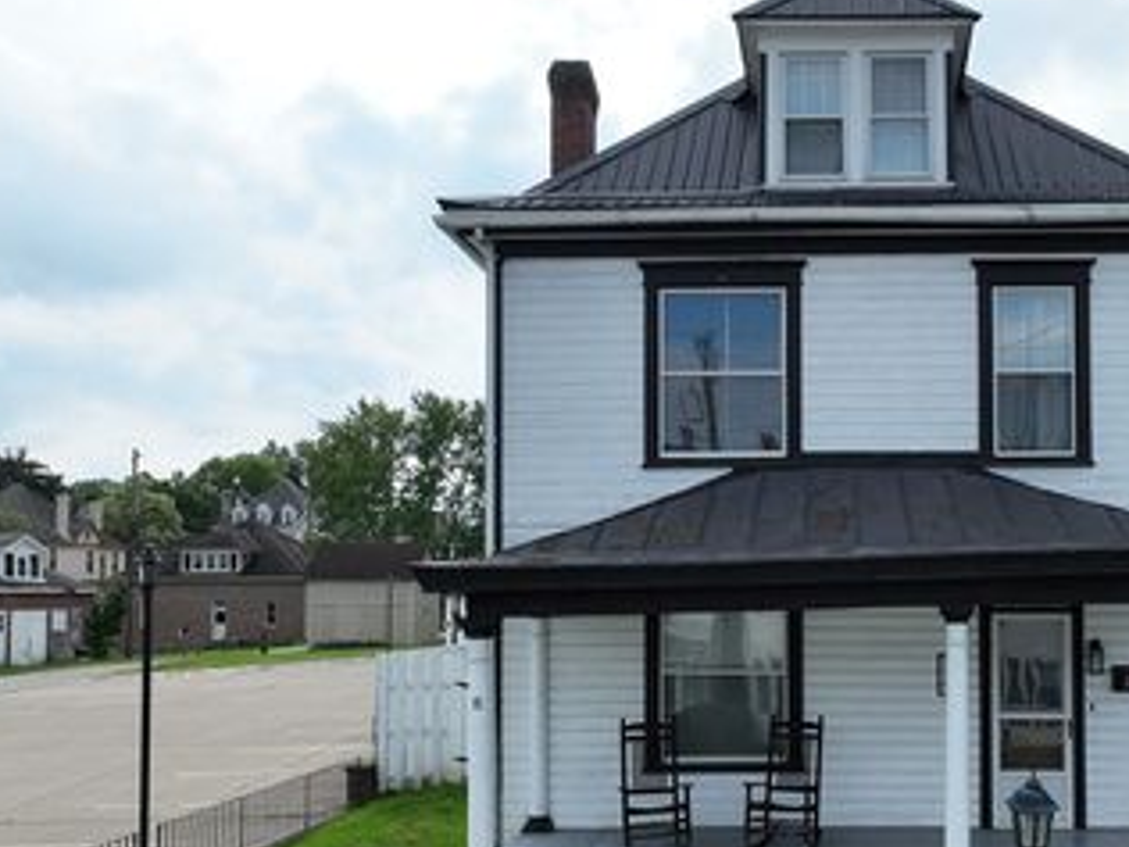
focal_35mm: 38
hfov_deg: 47.7
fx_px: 1239
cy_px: 556
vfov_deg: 37.4
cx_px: 797
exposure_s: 1/4000
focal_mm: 12.29
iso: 410
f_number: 2.8
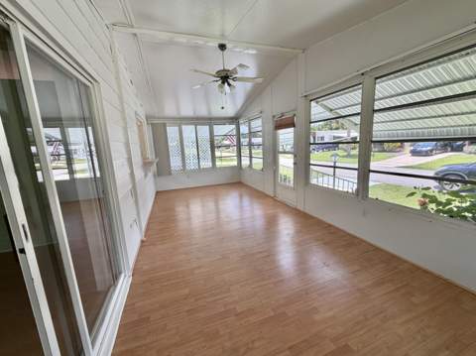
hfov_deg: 102.1
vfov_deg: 85.6
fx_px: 192
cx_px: 238
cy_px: 178
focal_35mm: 14
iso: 50
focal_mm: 2.22
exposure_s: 1/121
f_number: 2.2
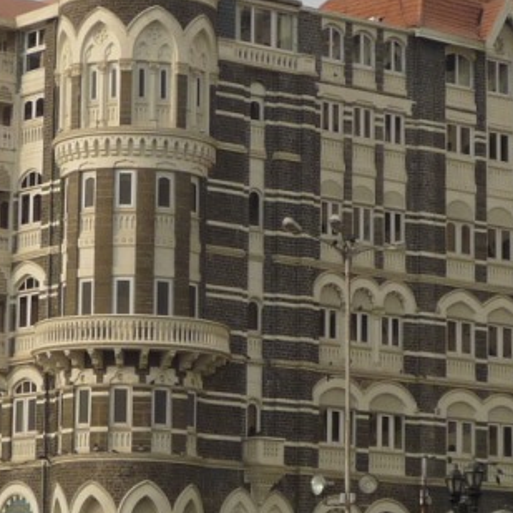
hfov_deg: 8.5
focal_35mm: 206
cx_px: 66
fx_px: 3454
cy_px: 131
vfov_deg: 8.5
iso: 100
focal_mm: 8.8
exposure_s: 1/1000
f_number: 4.3
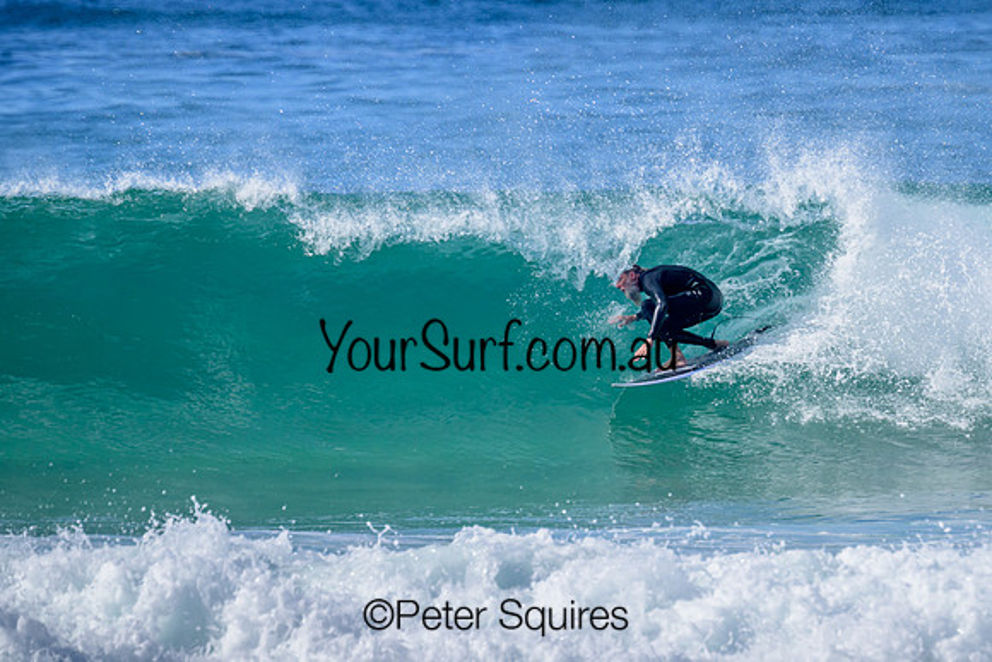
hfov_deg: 2.6
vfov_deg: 1.7
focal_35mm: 804
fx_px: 22157
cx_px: 638
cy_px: 288
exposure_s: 1/800
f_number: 11
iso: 360
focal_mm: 590
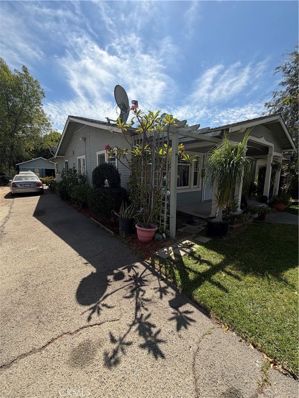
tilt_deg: -9.4
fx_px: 161
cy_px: 199
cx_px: 150
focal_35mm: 14
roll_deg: -0.5
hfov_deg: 85.7
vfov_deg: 102.1
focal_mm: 2.22
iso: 20
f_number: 2.2
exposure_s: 1/955
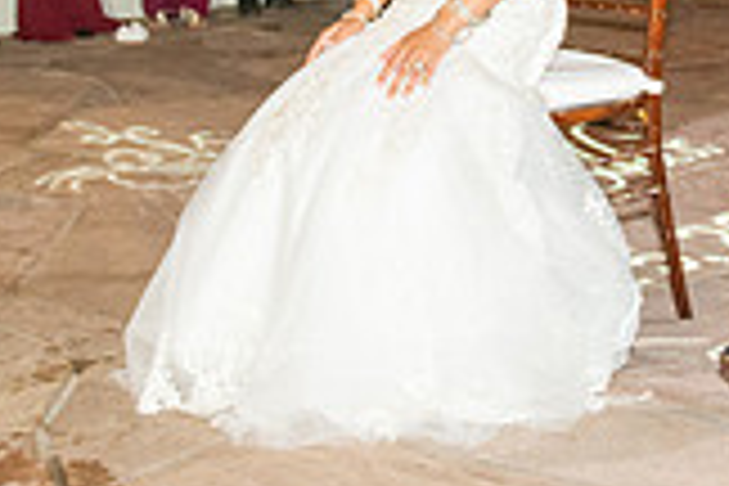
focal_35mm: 86
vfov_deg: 14.9
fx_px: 1741
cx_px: 441
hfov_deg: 23.6
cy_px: -200
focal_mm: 24
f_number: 2.8
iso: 1250
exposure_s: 1/125
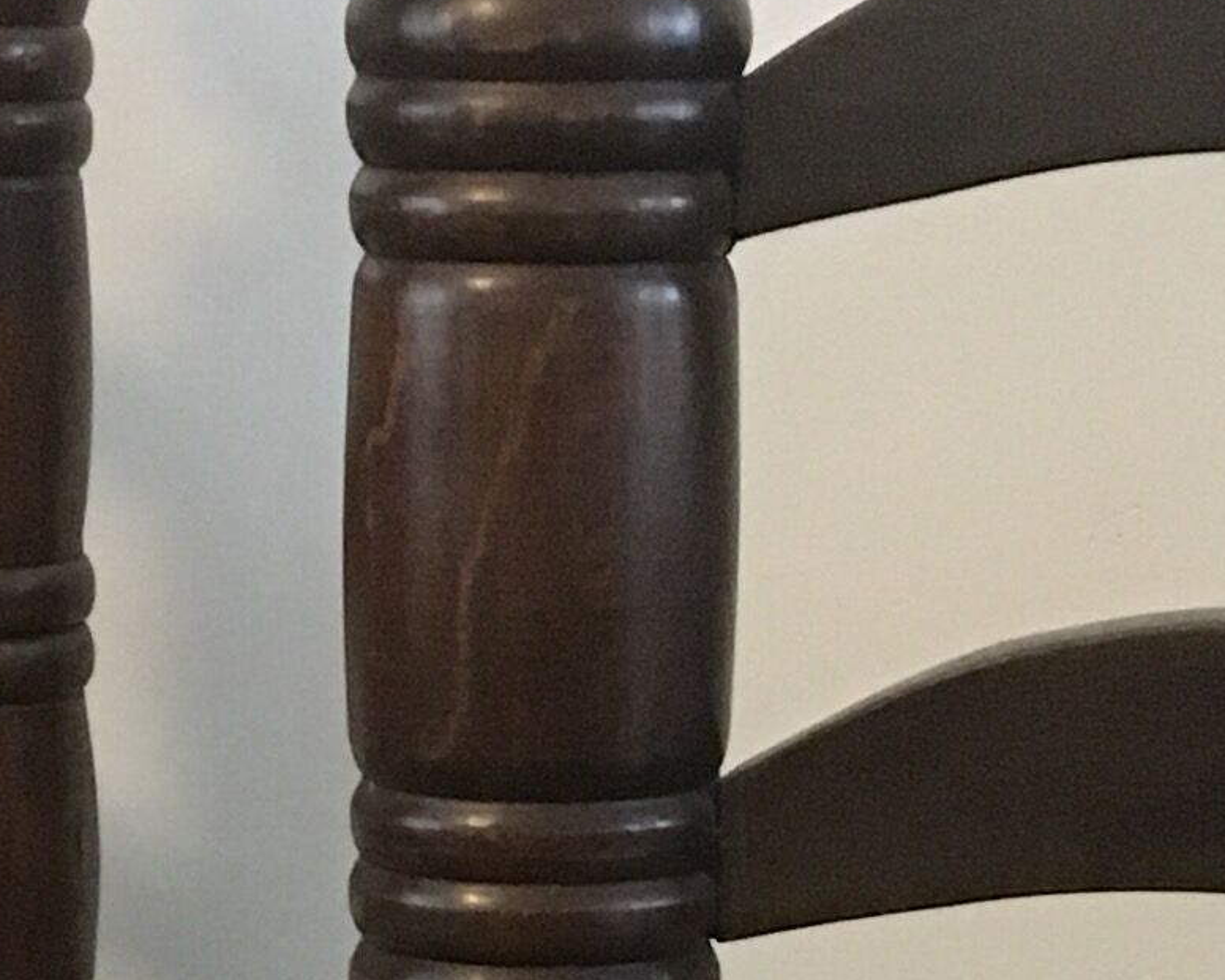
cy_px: 1302
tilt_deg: -15.1
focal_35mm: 147
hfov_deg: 13.1
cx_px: 328
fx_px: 5330
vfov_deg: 10.3
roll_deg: +0.8
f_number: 2.2
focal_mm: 4.15
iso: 320
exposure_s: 1/17
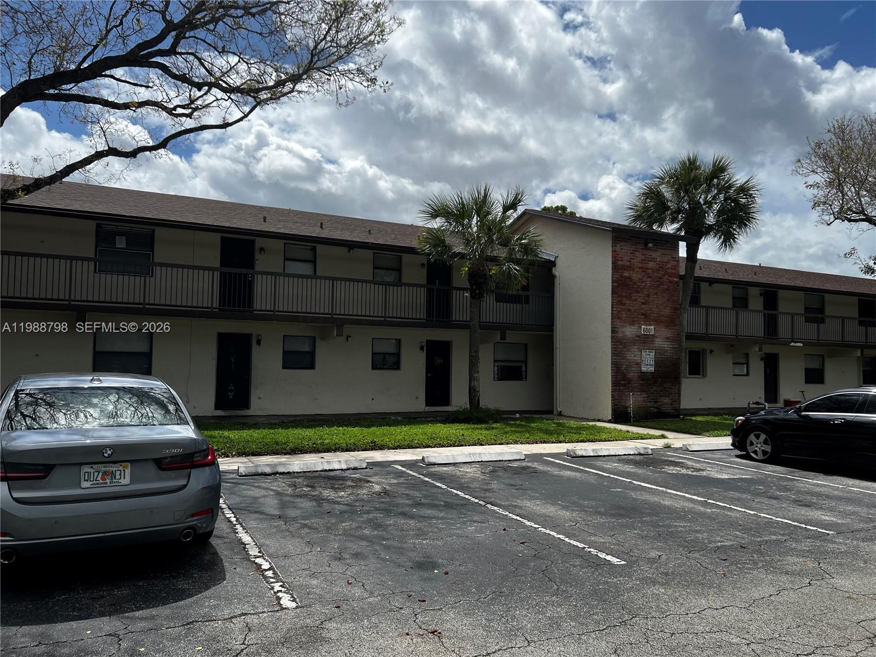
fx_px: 658
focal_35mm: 26
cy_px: 328
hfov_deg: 67.3
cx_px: 438
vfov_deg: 53.1
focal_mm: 5.7
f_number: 1.5
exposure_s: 1/8696
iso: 50
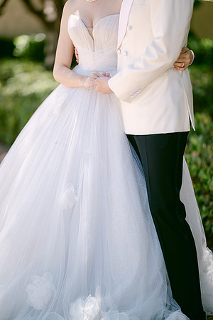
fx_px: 932
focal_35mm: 105
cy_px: 160
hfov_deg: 13.0
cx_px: 106
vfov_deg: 19.5
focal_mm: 105
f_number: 1.4
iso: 64
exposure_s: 1/1000
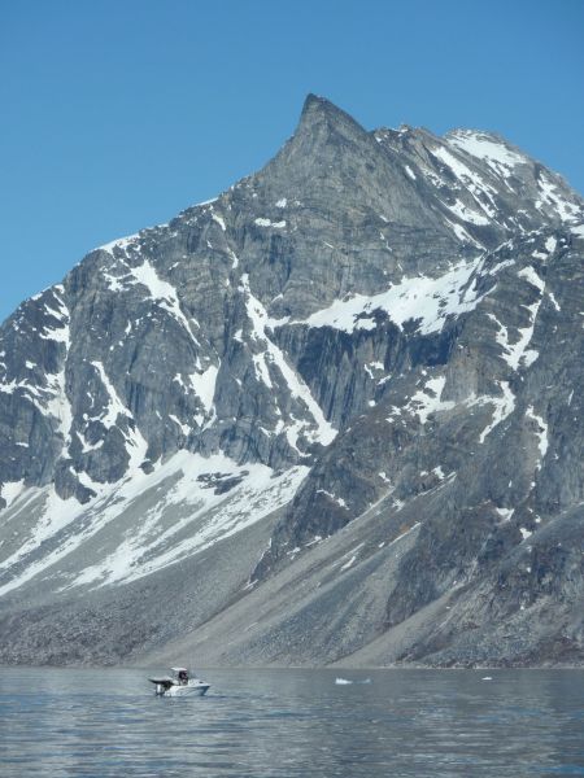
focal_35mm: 158
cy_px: 389
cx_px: 292
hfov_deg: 9.4
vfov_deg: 12.5
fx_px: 3554
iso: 80
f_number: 5.6
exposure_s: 1/800
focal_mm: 25.9
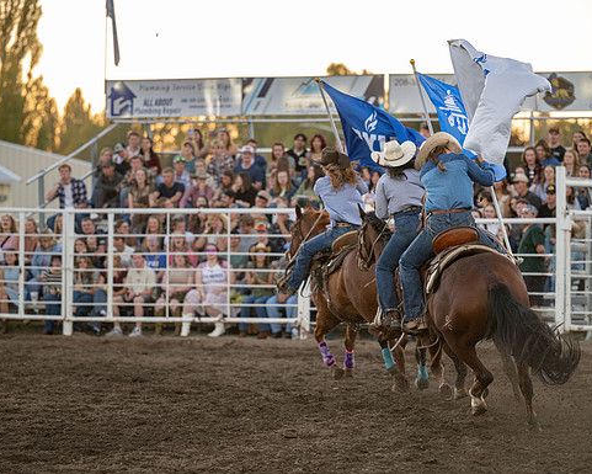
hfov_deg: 11.2
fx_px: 3014
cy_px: 284
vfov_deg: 9.0
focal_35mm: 172
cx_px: 321
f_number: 2.8
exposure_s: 1/640
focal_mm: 125
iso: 1250
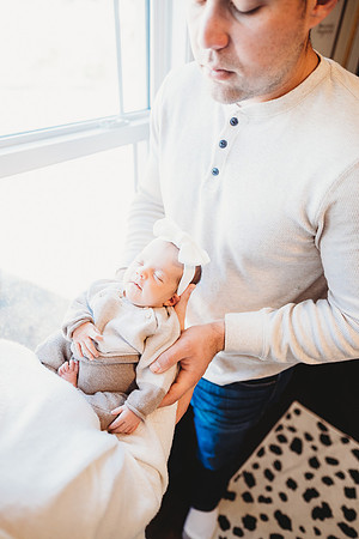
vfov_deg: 73.7
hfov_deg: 53.1
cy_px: 270
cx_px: 180
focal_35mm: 24
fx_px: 359
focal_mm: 24
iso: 320
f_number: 2
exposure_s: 1/200
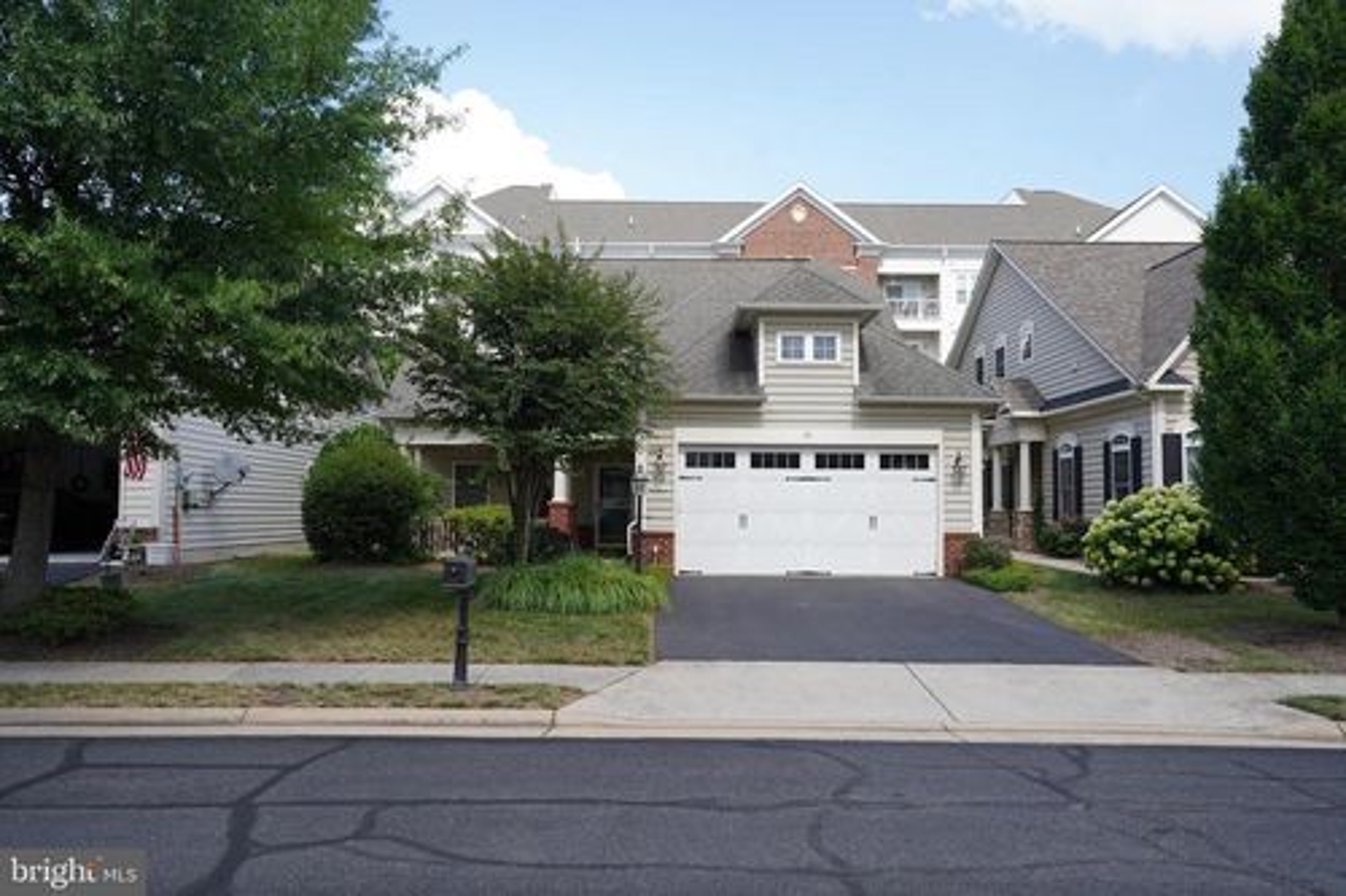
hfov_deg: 65.5
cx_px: 673
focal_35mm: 28
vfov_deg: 46.4
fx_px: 1046
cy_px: 448
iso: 1250
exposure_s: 1/1600
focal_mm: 28
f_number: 8
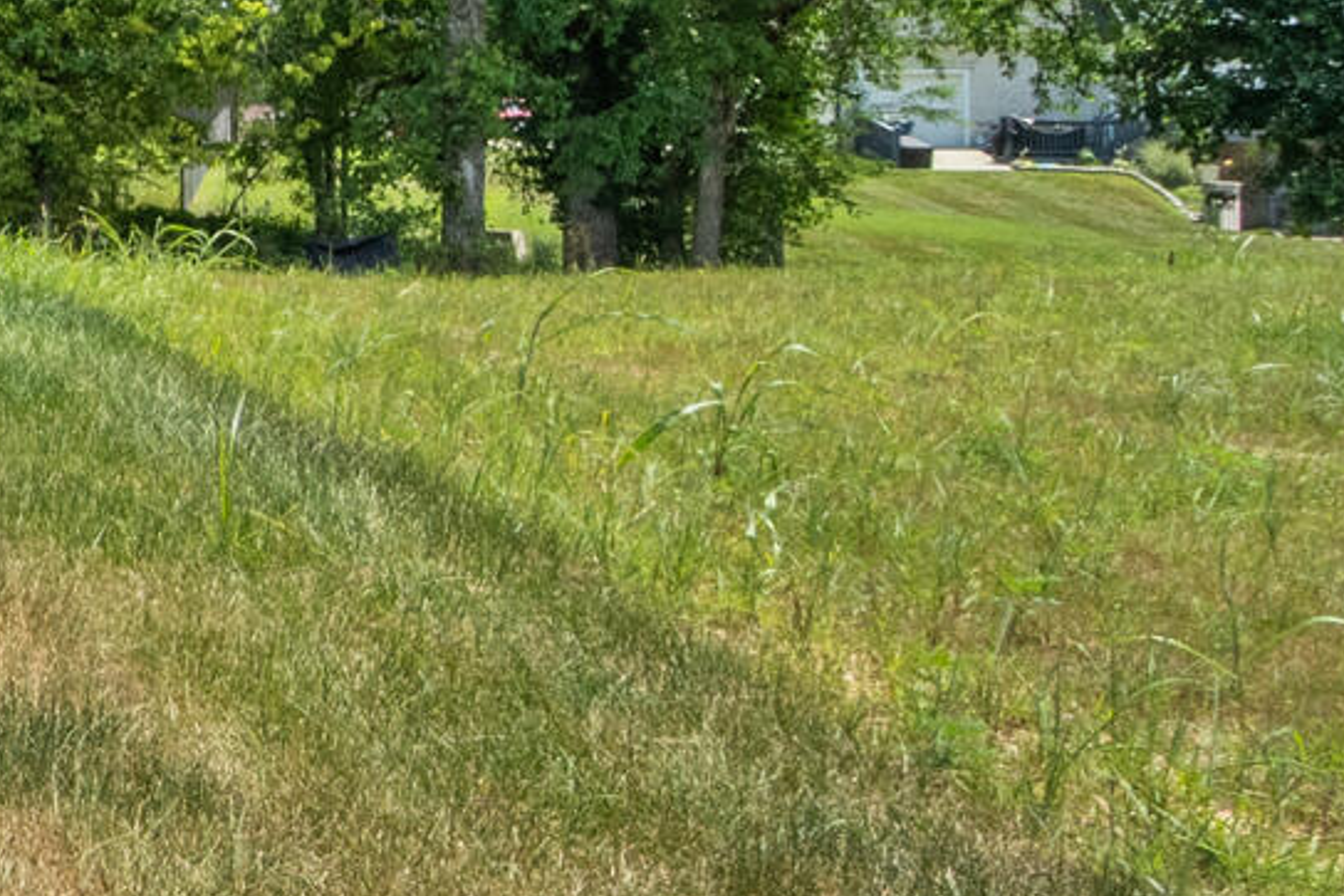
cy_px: 41
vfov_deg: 19.3
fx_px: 2576
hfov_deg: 18.6
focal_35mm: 69
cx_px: -1356
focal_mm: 10
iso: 400
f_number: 10
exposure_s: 1/500
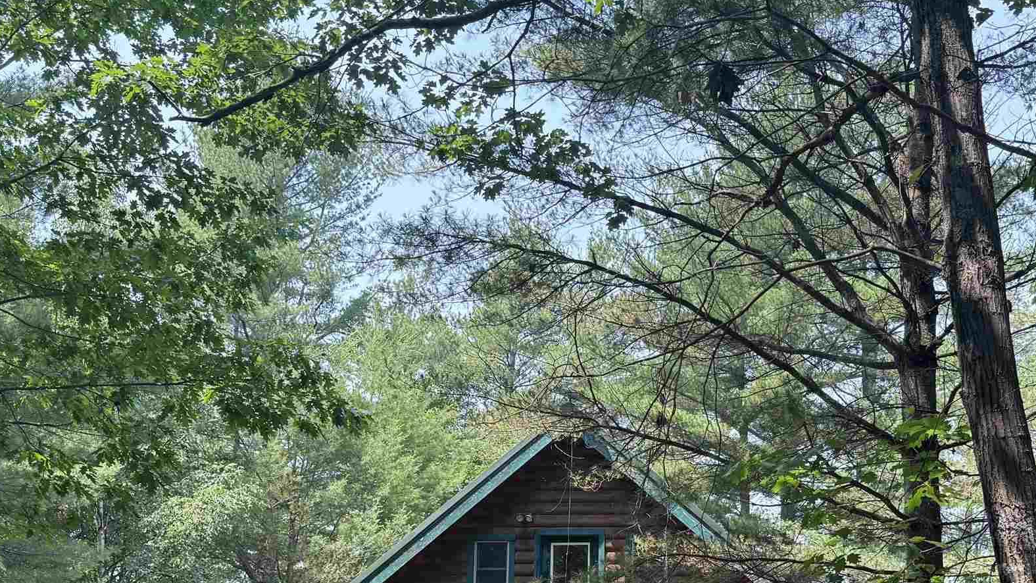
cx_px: 604
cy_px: 566
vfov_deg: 22.7
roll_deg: -0.9
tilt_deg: +6.6
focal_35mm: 51
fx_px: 1401
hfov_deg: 40.5
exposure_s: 1/858
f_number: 1.78
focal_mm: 6.76
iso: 100
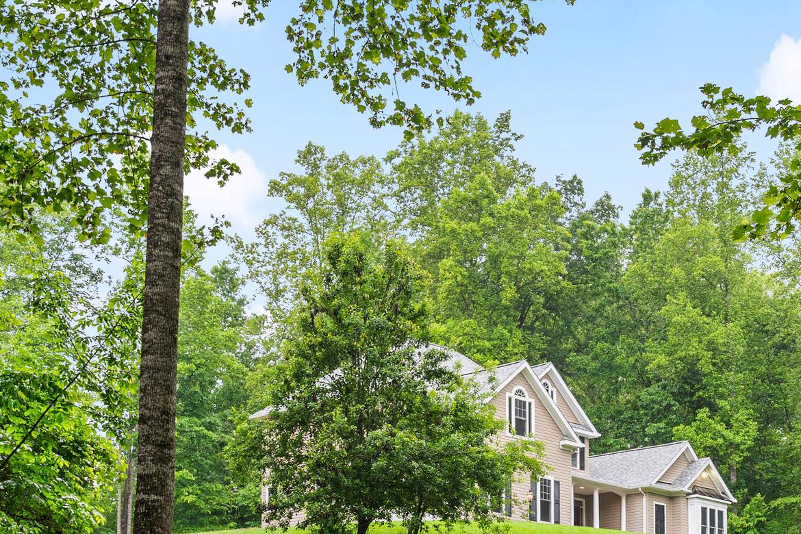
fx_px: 1402
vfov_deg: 21.2
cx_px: 504
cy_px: 450
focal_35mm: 63
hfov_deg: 31.7
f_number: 7.1
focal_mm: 24
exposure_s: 1/30
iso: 200
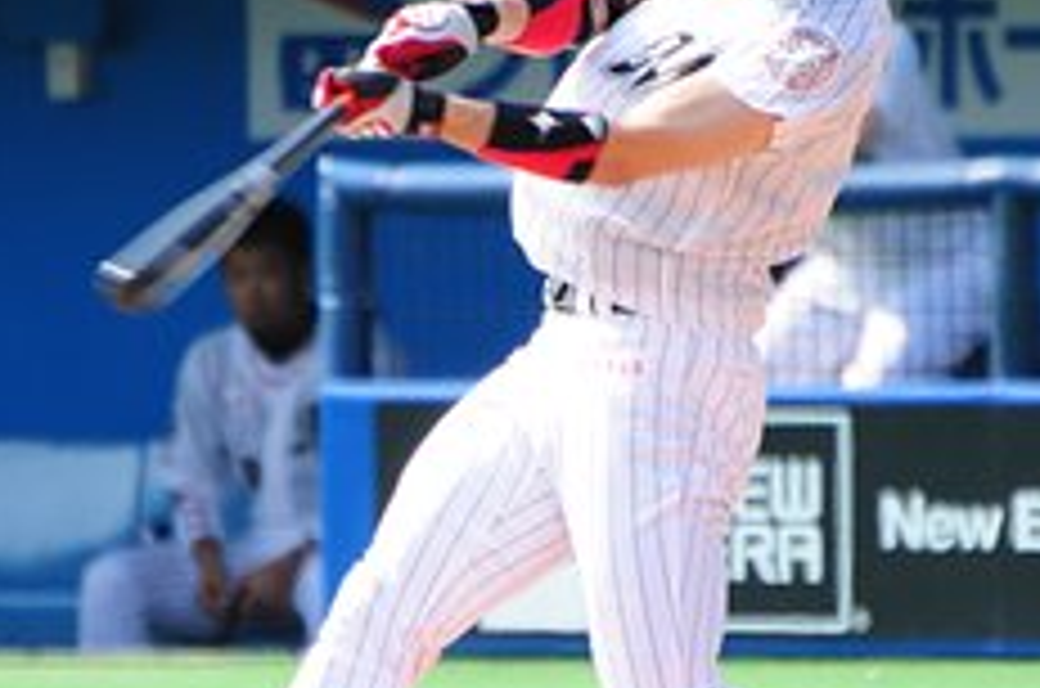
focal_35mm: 997
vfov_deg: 1.4
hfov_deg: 2.1
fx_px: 28743
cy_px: 369
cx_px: 549
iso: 640
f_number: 5.6
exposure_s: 1/500
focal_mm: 300
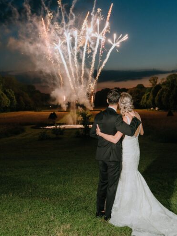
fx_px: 307
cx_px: 122
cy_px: 116
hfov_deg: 31.9
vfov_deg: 42.1
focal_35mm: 45
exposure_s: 1/15
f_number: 2.8
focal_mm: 30
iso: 320
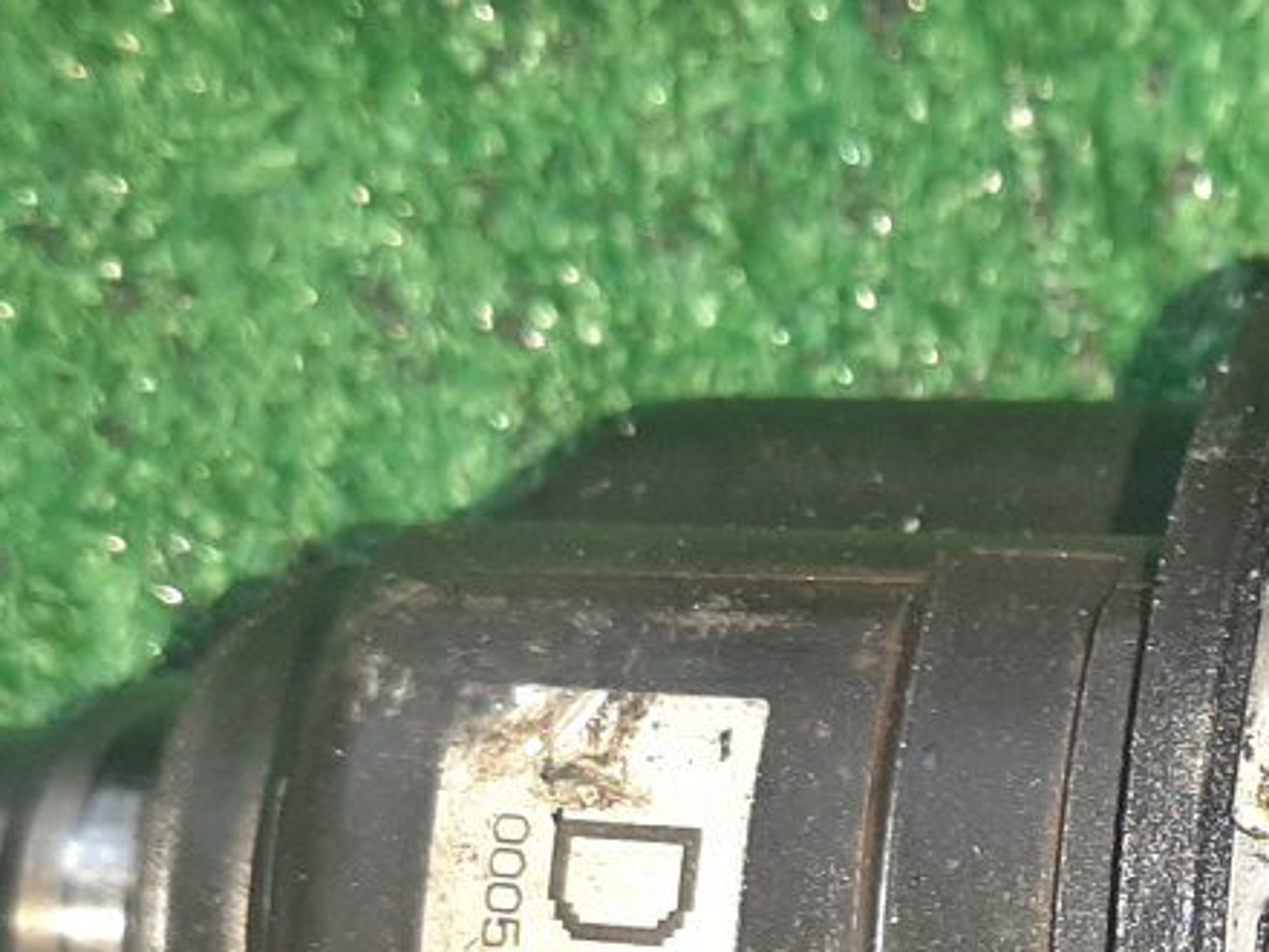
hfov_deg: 22.2
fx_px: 3116
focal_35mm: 85
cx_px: 1255
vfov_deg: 16.8
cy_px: 1082
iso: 188
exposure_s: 1/25
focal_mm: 3.93
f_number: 1.7
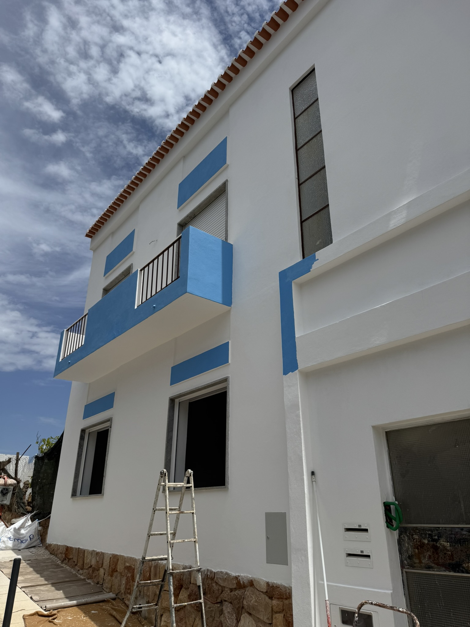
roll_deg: -0.1
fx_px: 434
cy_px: 314
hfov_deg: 56.8
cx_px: 235
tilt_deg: +25.3
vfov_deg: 71.6
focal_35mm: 24
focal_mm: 6.76
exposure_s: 1/12346
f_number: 1.78
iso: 80
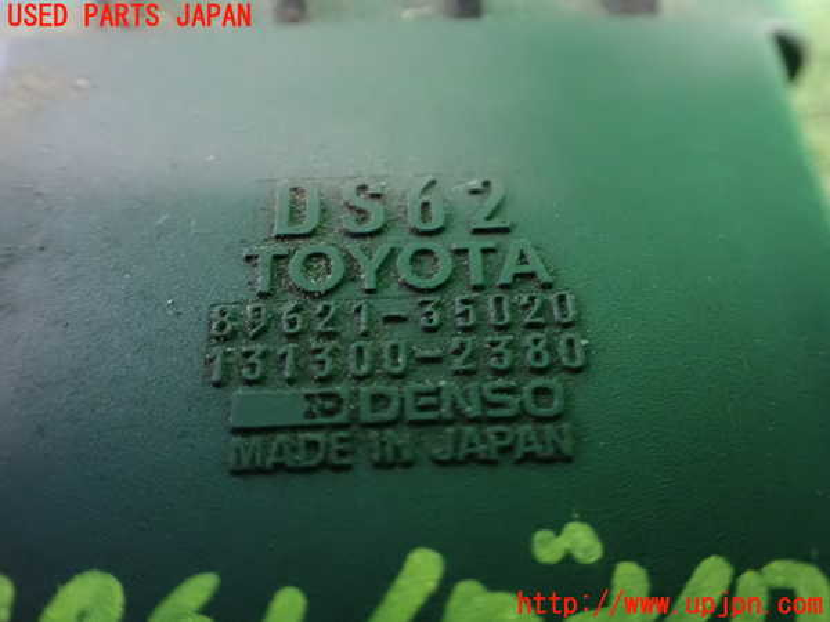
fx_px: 719
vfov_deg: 46.8
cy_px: 311
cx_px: 415
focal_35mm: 30
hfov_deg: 60.0
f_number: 2.3
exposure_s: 1/25
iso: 1600
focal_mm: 5.4
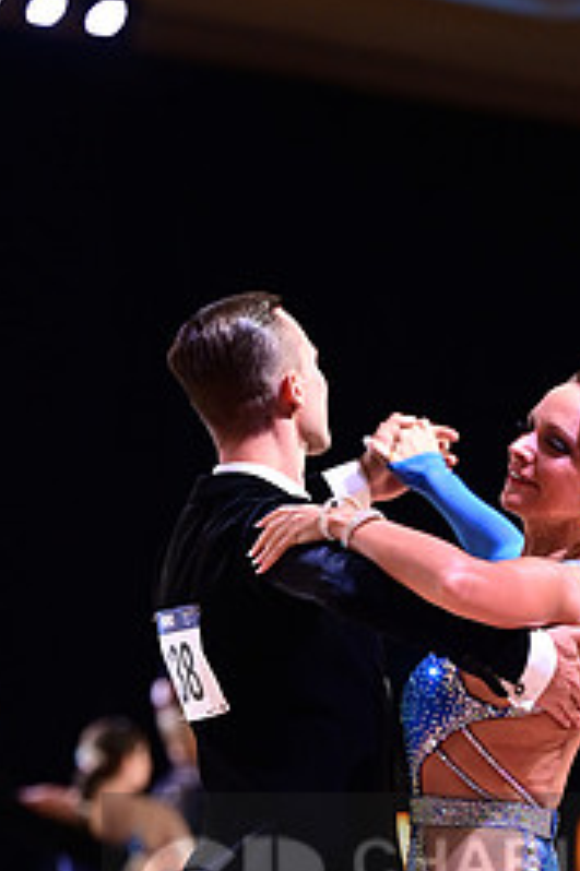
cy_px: 904
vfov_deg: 7.8
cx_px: 554
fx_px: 6339
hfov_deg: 5.2
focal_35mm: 262
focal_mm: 120
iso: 1600
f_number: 2.8
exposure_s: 1/400
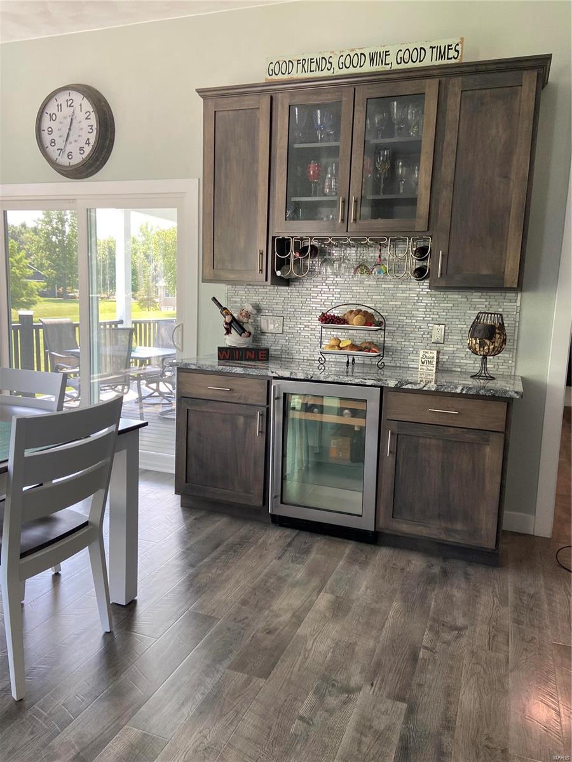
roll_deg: -1.7
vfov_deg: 67.3
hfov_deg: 53.1
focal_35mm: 26
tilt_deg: -7.8
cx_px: 286
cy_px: 381
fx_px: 573
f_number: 1.8
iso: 64
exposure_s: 1/121
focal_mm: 4.25
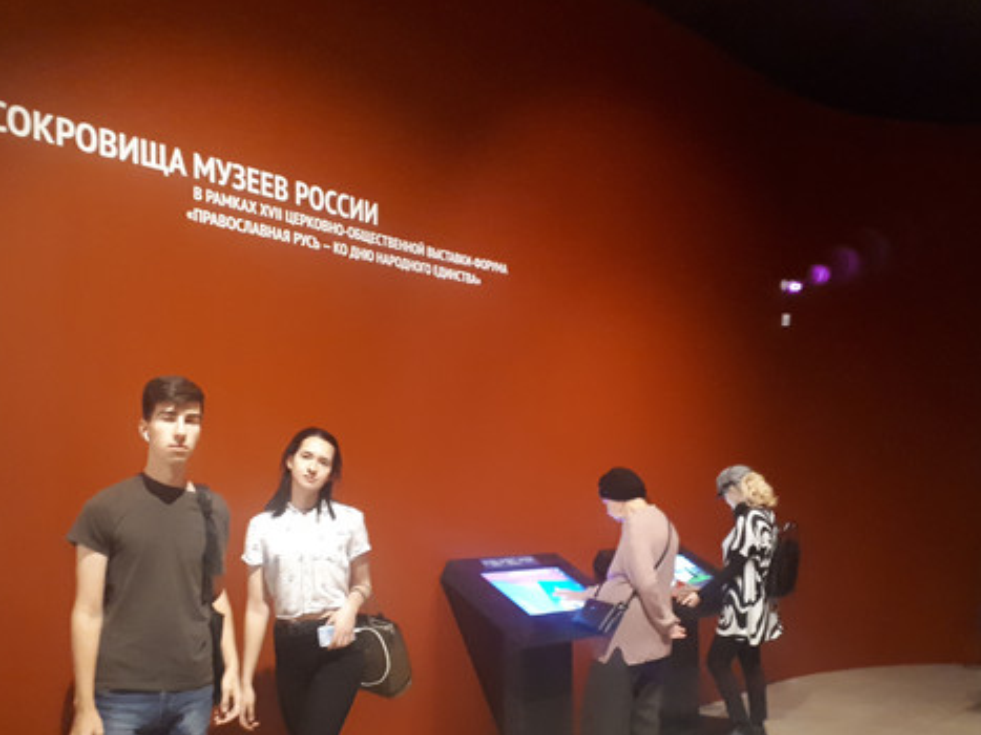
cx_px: 378
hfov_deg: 49.7
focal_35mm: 37
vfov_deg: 38.3
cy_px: 483
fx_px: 1048
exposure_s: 1/17
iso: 1000
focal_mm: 3.6
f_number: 1.9
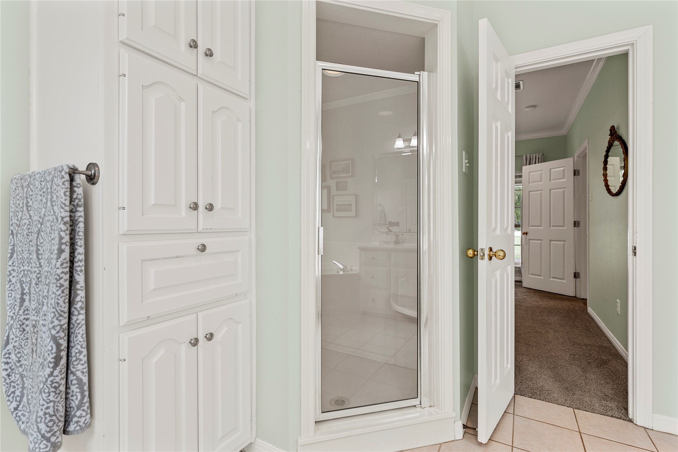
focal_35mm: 17
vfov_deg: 70.4
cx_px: 339
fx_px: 320
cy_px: 226
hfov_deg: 93.3
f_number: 9
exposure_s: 1/1.25
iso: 160
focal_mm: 17
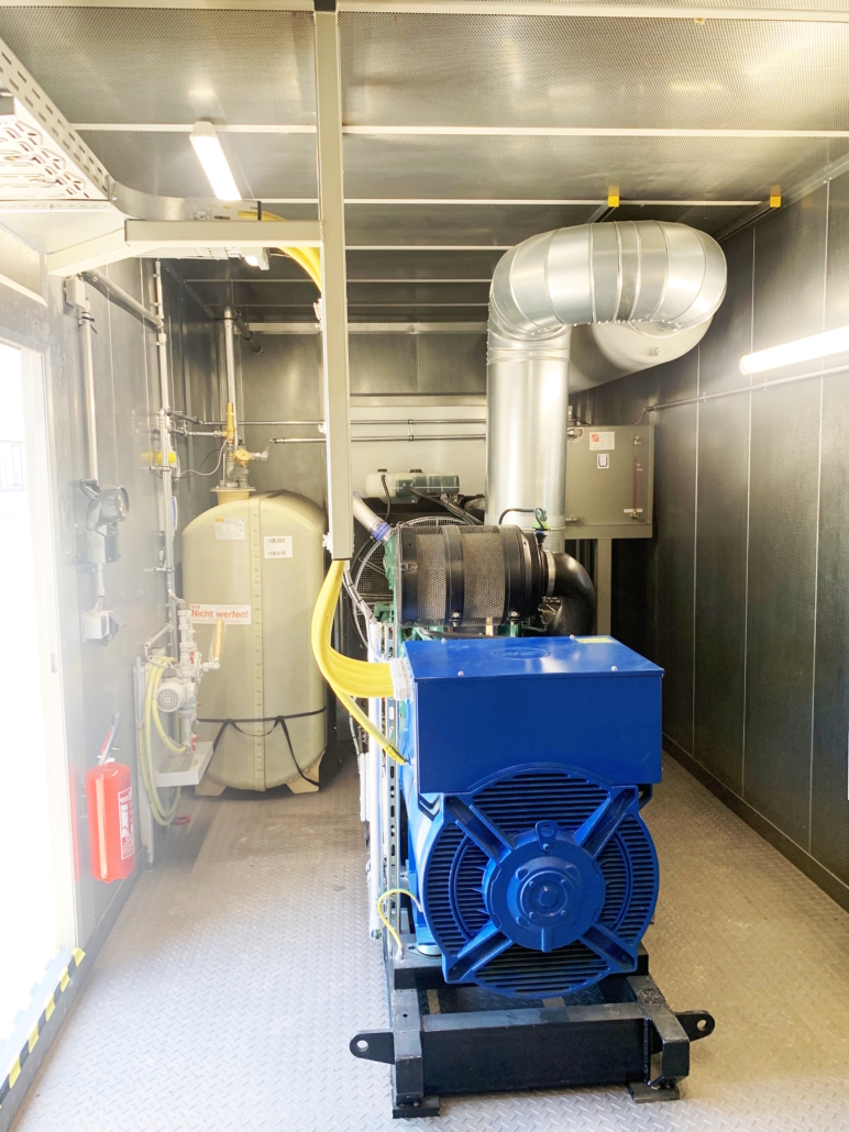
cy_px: 566
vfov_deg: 67.3
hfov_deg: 53.0
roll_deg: +0.9
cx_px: 424
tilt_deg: -4.8
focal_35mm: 26
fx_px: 851
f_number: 1.8
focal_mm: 4.25
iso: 64
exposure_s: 1/50
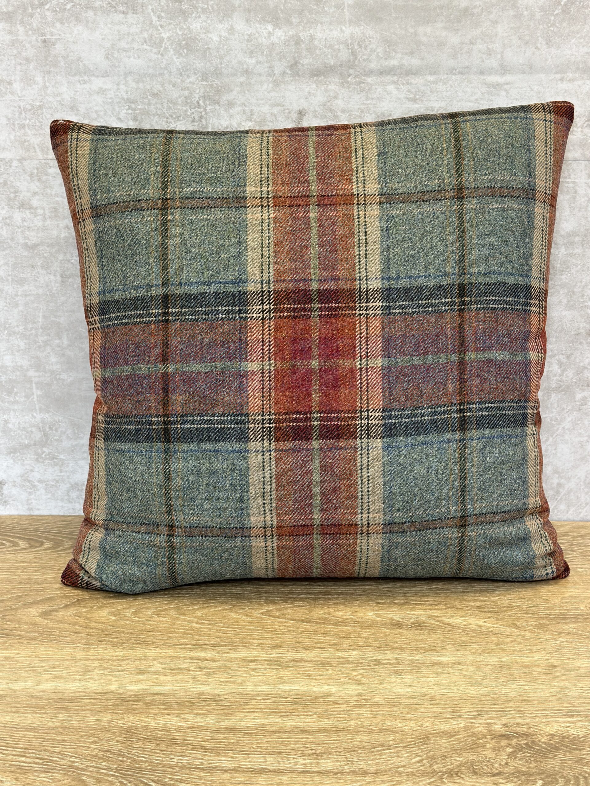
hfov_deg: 30.3
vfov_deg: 39.7
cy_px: 393
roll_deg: -0.1
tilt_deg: -16.1
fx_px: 1091
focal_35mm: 48
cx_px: 295
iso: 100
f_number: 1.78
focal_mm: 6.86
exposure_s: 1/120
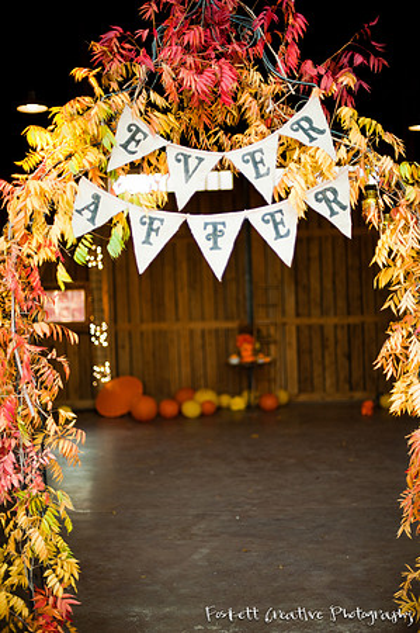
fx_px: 877
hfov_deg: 26.9
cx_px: 210
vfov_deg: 39.6
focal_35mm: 50
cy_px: 316
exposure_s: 1/800
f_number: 1.4
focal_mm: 50
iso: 640
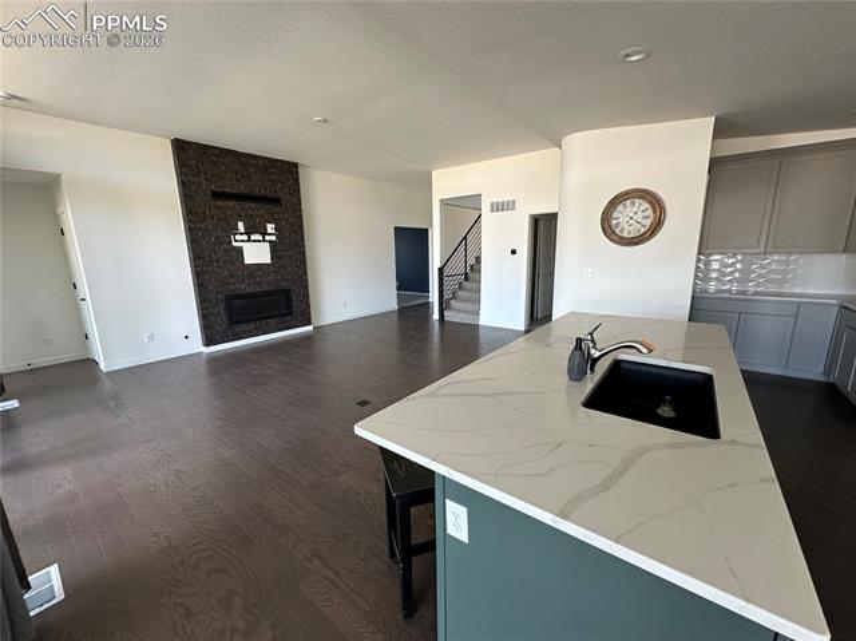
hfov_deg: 102.1
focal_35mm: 14
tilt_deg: -11.8
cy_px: 320
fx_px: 346
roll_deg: +2.8
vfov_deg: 85.6
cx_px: 428
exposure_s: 1/99
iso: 160
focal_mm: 2.22
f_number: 2.2
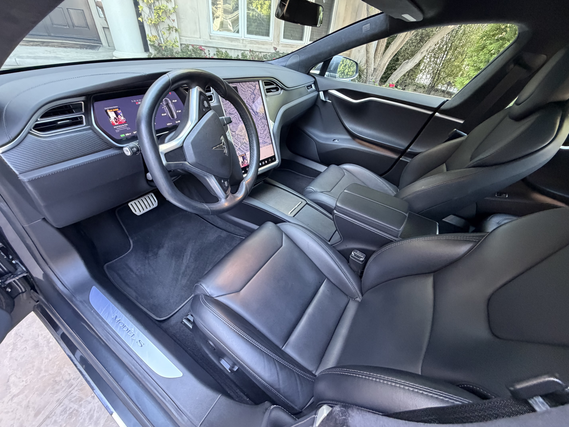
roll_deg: -7.1
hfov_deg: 102.1
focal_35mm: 14
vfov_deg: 85.7
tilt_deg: -39.6
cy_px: 214
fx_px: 230
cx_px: 284
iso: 500
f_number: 2.2
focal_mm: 2.22
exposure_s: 1/60
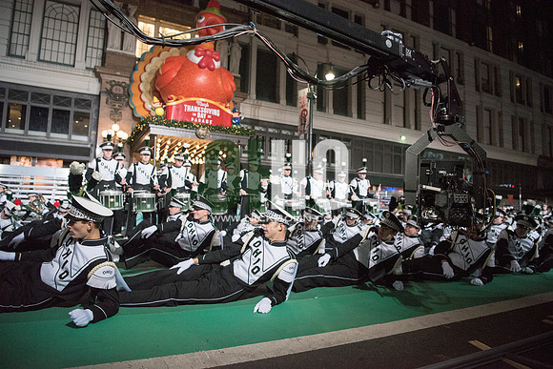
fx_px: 369
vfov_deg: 53.2
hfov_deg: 73.7
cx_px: 276
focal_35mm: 24
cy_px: 184
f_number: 2.8
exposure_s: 1/3200
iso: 8000
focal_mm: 24
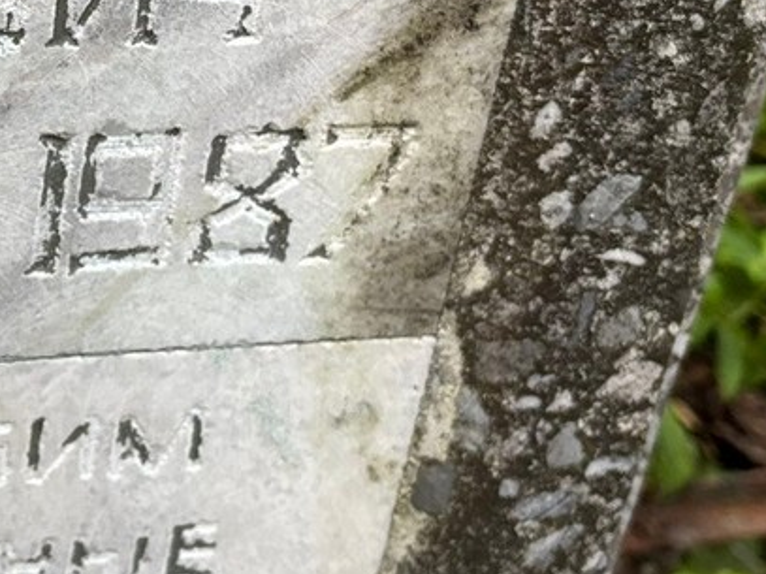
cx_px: -181
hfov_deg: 19.9
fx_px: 2035
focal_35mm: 92
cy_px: 6
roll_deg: -1.3
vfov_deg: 15.8
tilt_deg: -33.8
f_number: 1.6
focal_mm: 5.96
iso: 125
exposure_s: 1/63
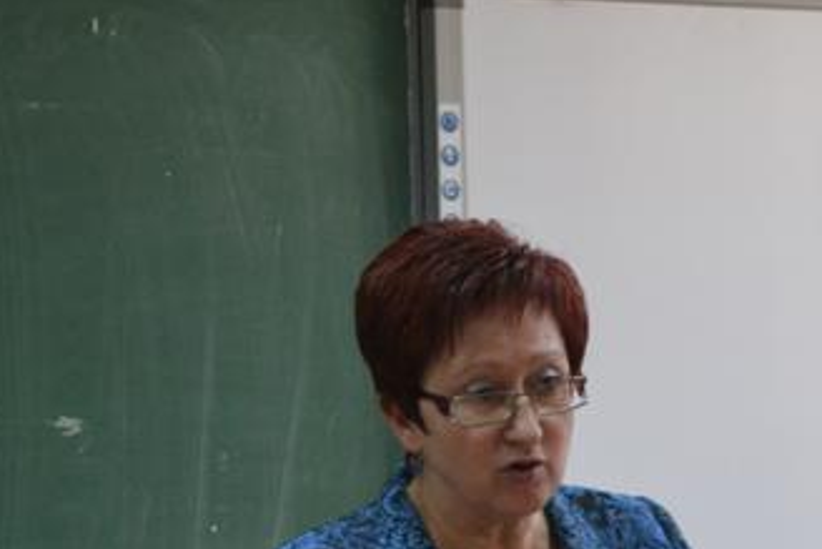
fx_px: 4596
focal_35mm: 201
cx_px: 584
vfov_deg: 6.8
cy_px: 663
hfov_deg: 10.2
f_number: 5.6
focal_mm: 55
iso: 1250
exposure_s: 1/60
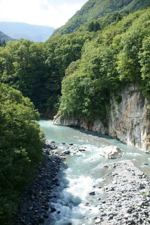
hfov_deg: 29.9
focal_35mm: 45
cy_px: 112
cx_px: 75
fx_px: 281
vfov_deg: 43.6
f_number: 5
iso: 200
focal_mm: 30
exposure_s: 1/500
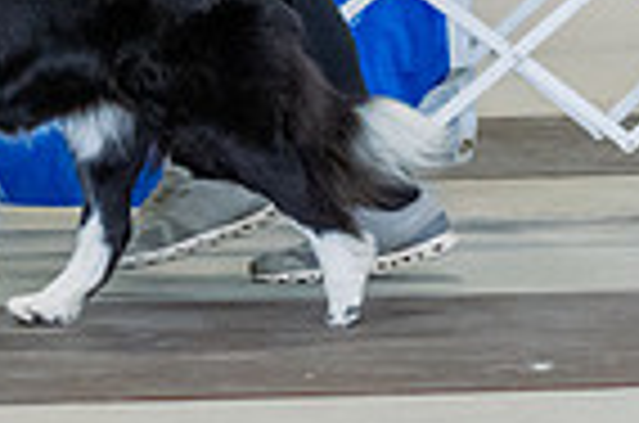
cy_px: -371
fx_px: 9068
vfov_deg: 2.7
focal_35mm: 512
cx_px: -266
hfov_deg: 4.0
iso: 6400
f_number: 4
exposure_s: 1/400
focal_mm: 125
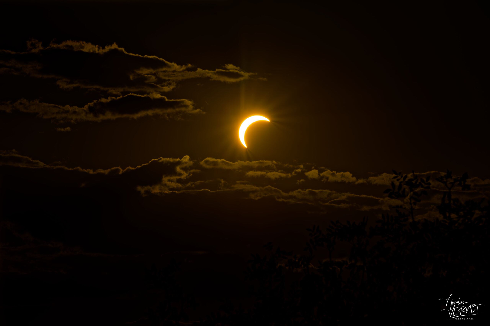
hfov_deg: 7.4
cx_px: 245
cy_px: 163
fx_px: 3776
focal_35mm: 278
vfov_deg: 5.0
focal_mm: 185
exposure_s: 1/2000
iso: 100
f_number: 22
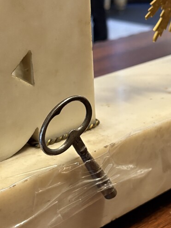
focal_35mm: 63
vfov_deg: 30.6
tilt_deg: -17.3
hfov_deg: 23.2
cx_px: 67
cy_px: 82
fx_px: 415
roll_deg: +3.4
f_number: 1.6
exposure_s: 1/50
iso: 320
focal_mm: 5.96
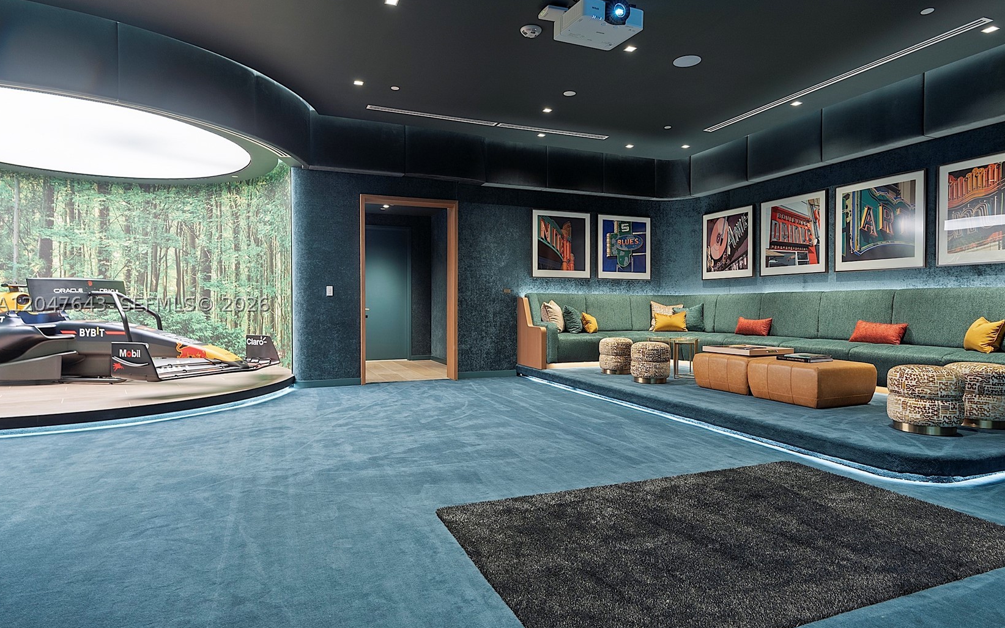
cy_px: 303
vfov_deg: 59.6
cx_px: 510
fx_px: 548
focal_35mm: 20
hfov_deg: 85.1
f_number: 8
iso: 320
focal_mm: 19
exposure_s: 1/1.25
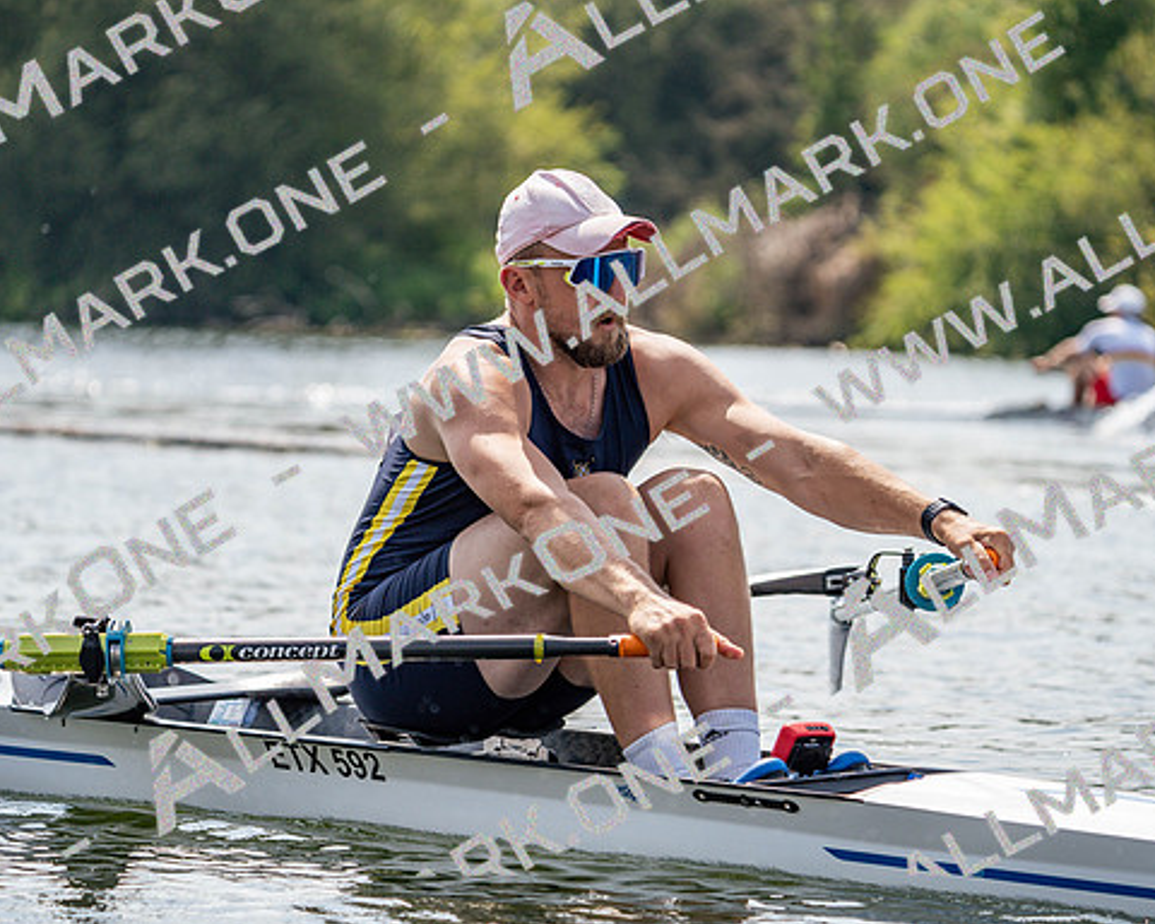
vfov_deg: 6.8
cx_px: 638
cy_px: 463
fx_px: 7760
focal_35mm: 227
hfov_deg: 8.5
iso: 200
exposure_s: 1/1600
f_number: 5.6
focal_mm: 200
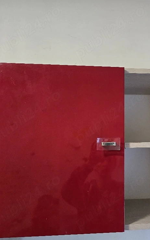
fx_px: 216
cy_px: 120
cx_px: 131
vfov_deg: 58.1
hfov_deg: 36.3
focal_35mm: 33
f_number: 1.7
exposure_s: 1/101
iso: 800
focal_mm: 6.3
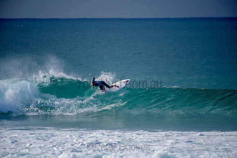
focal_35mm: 507
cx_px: 118
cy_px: 79
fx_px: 3340
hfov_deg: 4.1
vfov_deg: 2.7
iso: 180
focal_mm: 500
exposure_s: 1/2000
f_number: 5.6
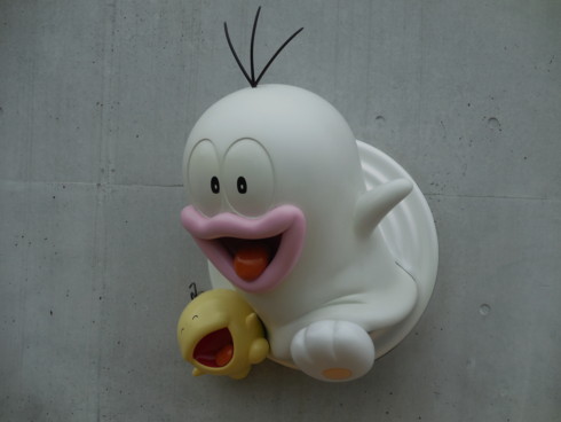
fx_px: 2108
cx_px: 280
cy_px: 211
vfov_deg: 11.4
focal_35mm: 130
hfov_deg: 15.2
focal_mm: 23.4
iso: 125
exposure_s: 1/500
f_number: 5.3
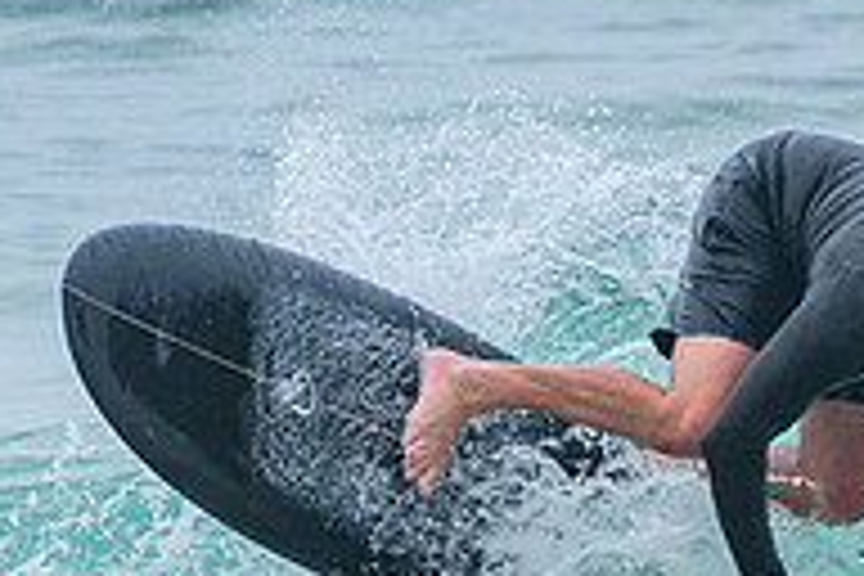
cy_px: 719
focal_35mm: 1661
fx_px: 39861
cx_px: 1170
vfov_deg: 0.8
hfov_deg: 1.2
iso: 500
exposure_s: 1/2000
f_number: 9
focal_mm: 400
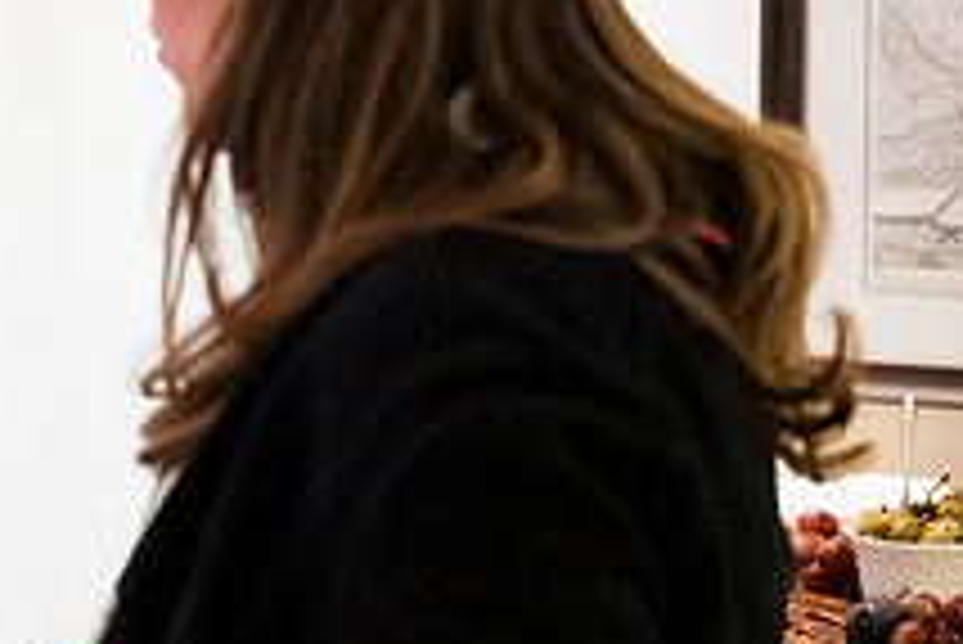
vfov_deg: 9.2
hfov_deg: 13.5
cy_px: 394
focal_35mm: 149
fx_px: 3988
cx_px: -81
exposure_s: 1/200
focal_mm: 55
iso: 3600
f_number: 2.2
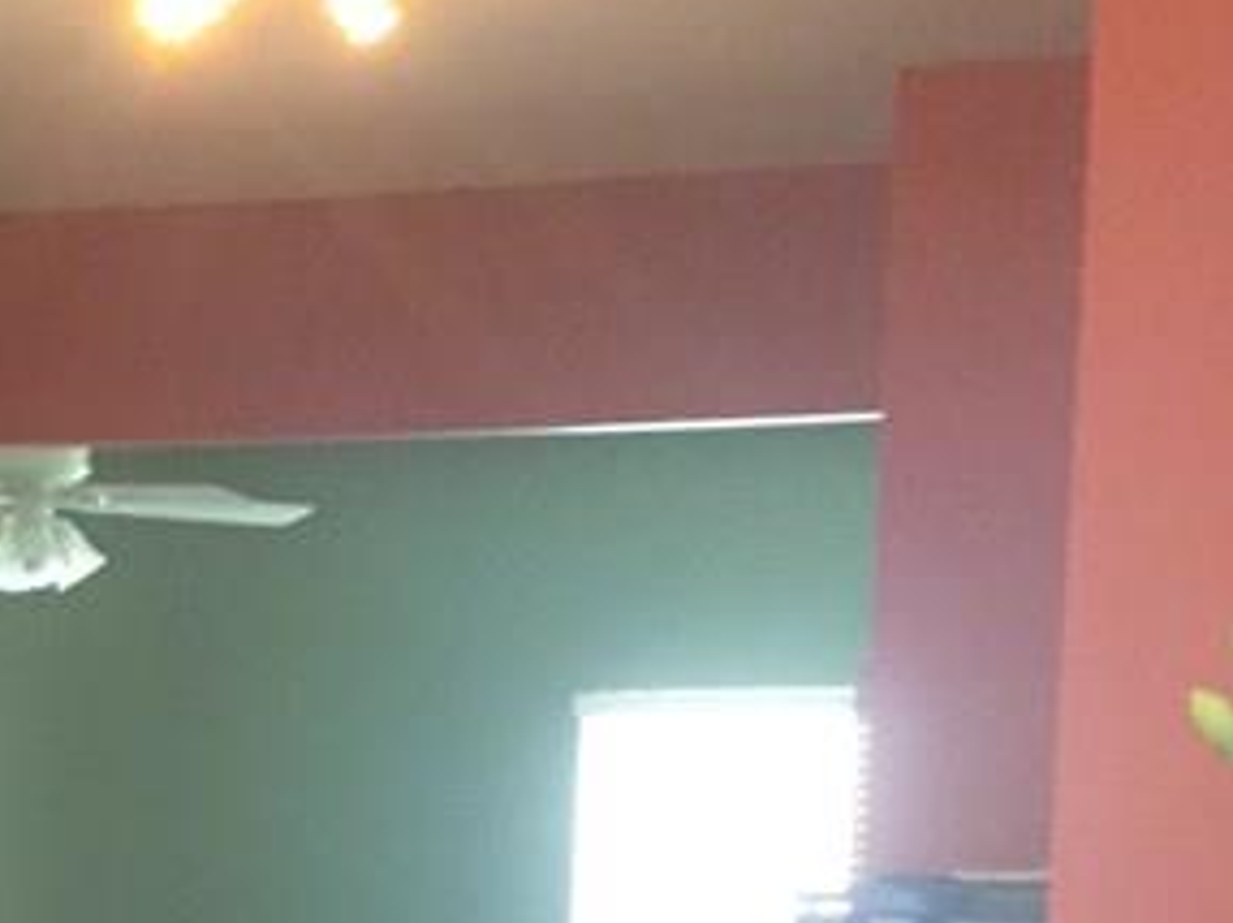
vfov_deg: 12.8
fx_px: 3950
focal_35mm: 111
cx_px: -280
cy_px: 1268
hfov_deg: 16.9
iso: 160
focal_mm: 3.3
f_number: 2.4
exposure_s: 1/30
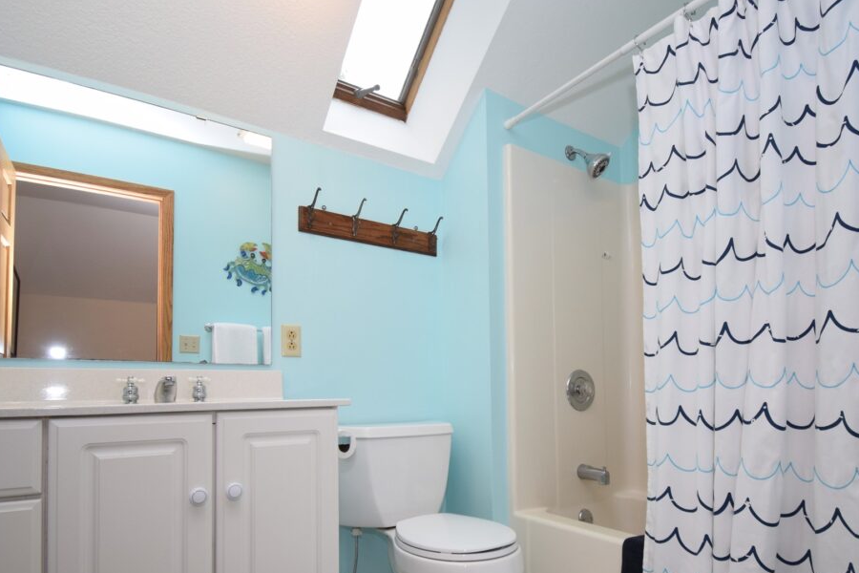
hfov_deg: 84.0
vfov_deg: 60.7
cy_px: 373
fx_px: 477
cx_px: 441
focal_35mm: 20
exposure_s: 1/80
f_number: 4.5
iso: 400
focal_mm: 10
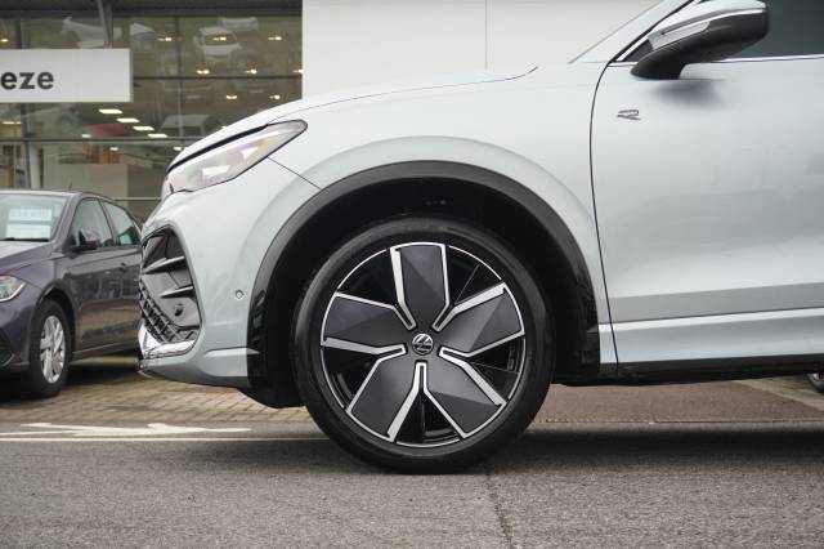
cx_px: 412
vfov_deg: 28.9
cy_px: 274
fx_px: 1064
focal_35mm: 46
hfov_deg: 42.3
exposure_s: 1/160
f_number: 5
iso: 500
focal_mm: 31
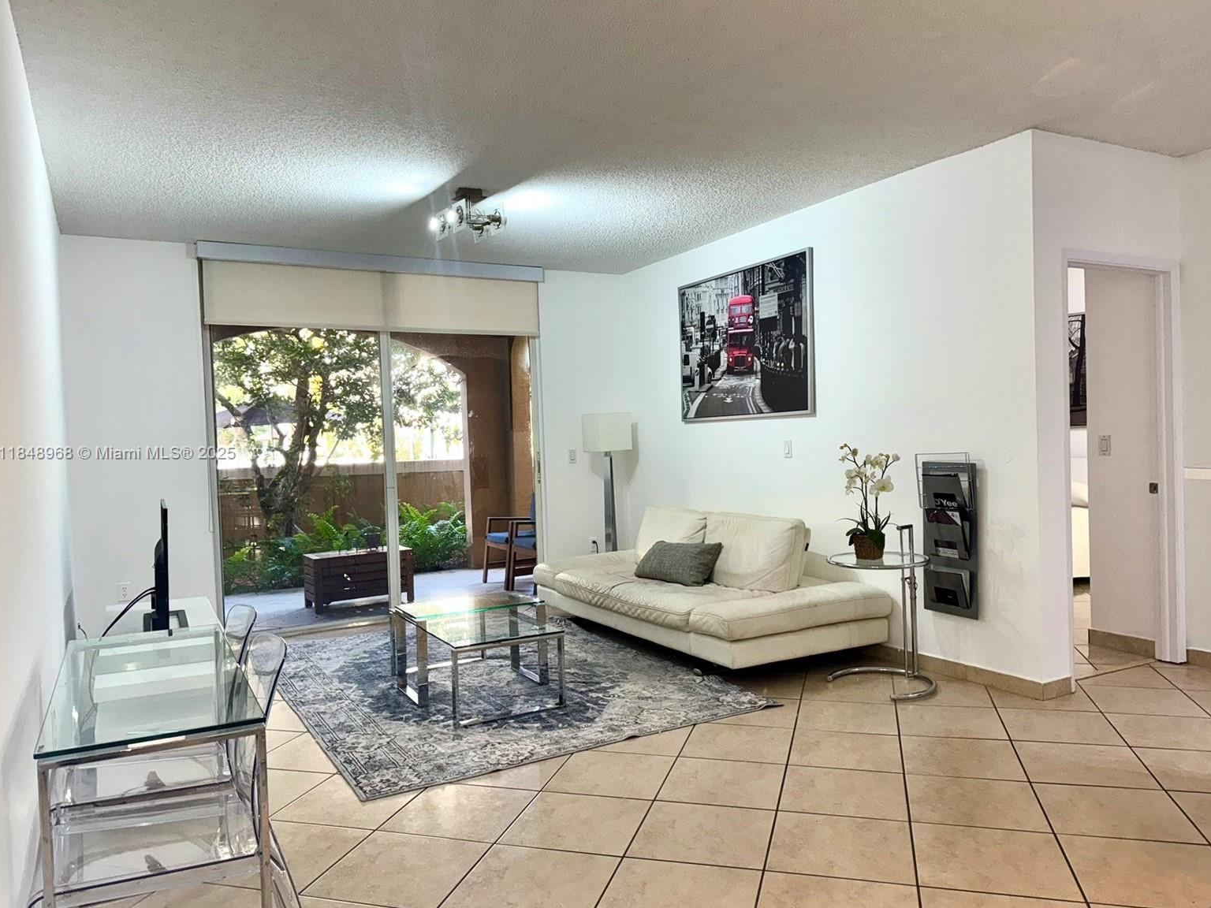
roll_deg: +2.3
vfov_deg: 54.9
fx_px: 875
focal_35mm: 25
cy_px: 454
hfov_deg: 69.4
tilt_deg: -1.9
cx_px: 613
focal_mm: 6.76
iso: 100
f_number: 1.78
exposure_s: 1/120
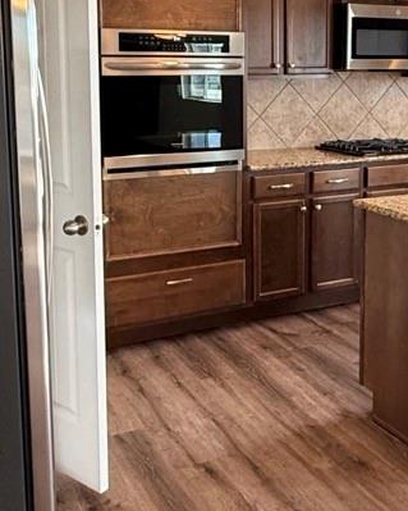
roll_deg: +0.5
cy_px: 149
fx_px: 725
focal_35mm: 48
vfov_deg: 38.1
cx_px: 281
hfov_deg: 31.1
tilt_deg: -5.4
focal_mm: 2.22
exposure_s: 1/86
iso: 320
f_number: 2.2
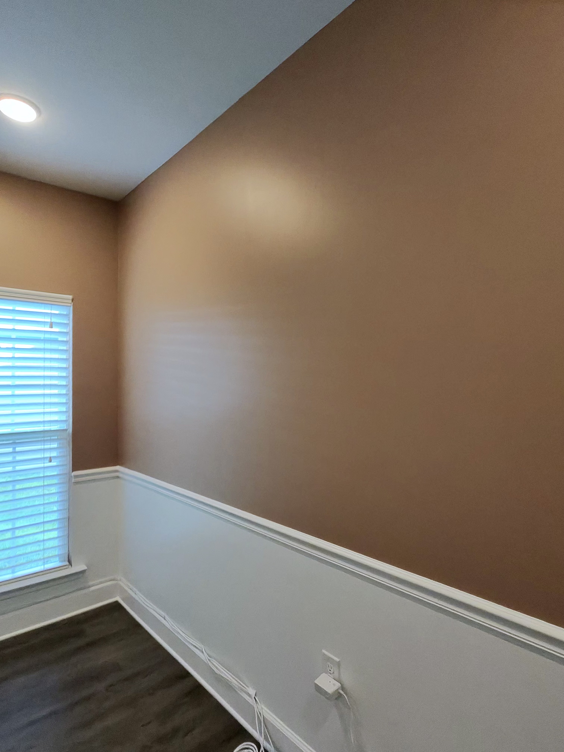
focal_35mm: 13
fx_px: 282
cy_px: 376
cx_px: 282
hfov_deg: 89.9
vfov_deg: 106.2
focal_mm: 2.24
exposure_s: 1/120
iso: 418
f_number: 2.2
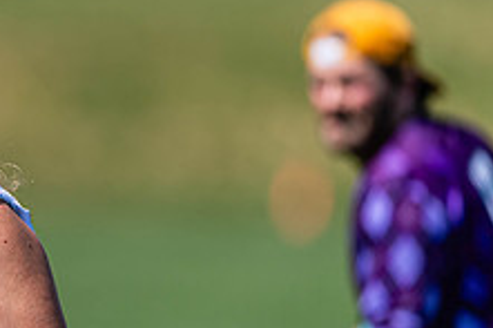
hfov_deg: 2.0
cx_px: -85
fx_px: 14368
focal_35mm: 1050
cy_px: 224
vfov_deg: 1.3
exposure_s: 1/2500
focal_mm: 400
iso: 100
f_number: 2.8
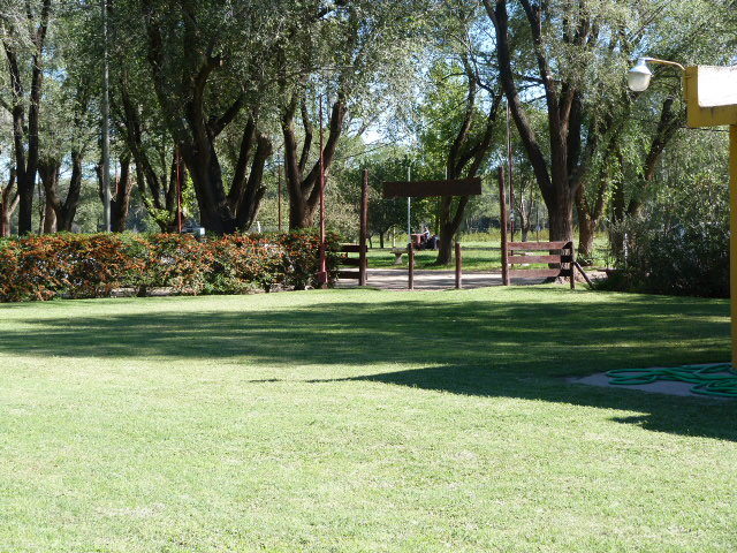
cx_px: 368
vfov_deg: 18.9
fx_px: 1661
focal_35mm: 78
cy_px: 276
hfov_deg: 25.0
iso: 80
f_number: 4
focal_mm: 14.1
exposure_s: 1/160
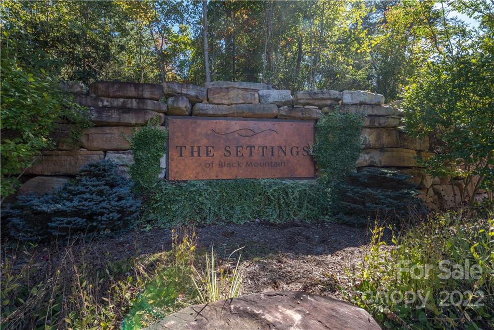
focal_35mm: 18
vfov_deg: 67.4
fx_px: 247
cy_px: 165
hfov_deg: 90.0
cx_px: 247
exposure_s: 1/60
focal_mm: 18
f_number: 9
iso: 320
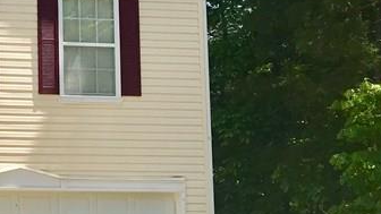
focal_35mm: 93
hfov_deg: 20.2
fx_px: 940
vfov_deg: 13.0
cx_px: -166
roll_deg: -1.0
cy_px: 111
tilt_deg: +6.7
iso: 20
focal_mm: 3.99
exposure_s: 1/2037
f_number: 1.8
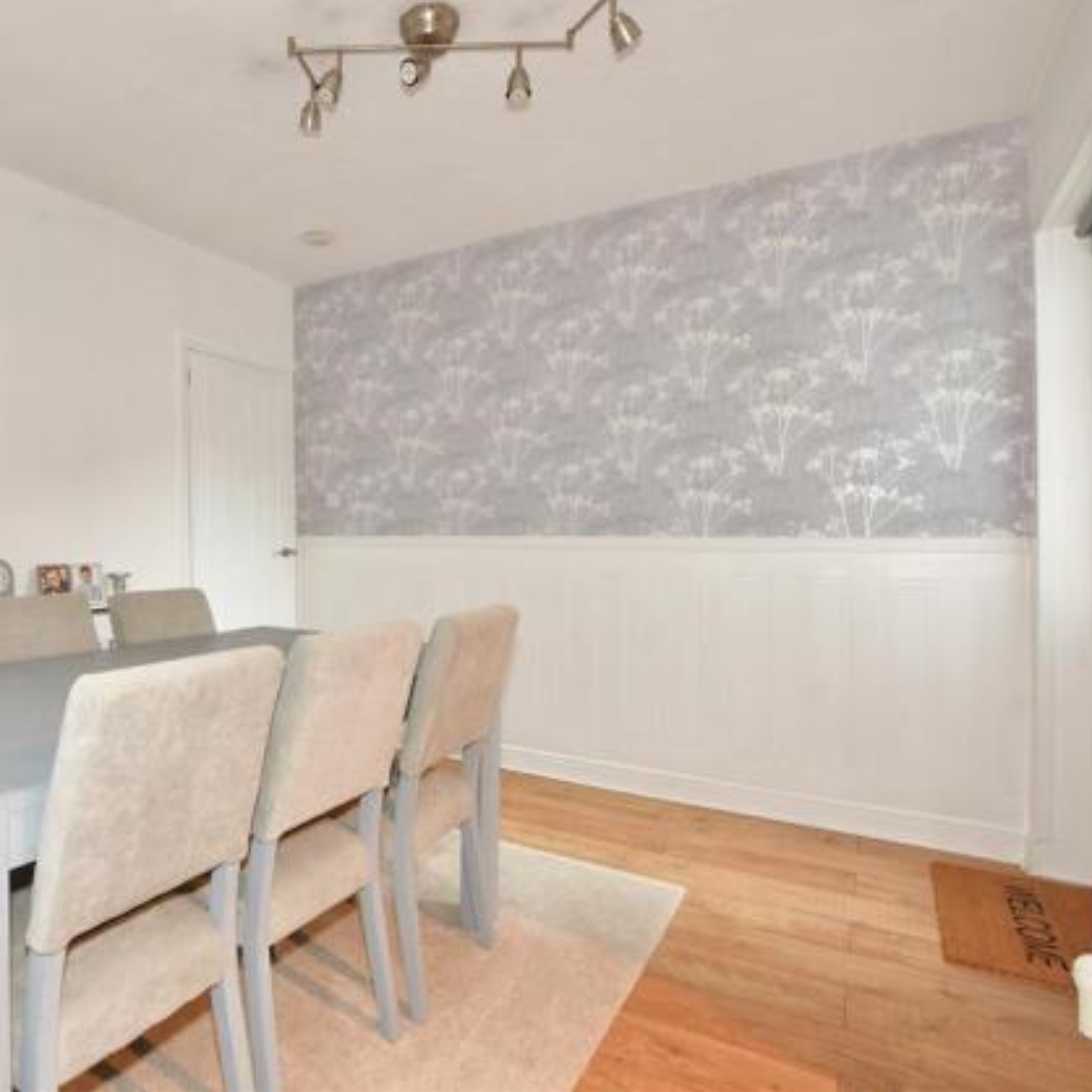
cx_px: 334
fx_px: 714
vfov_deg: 74.8
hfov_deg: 71.8
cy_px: 524
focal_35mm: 20
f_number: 7.1
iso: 400
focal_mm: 10
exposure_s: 1/10
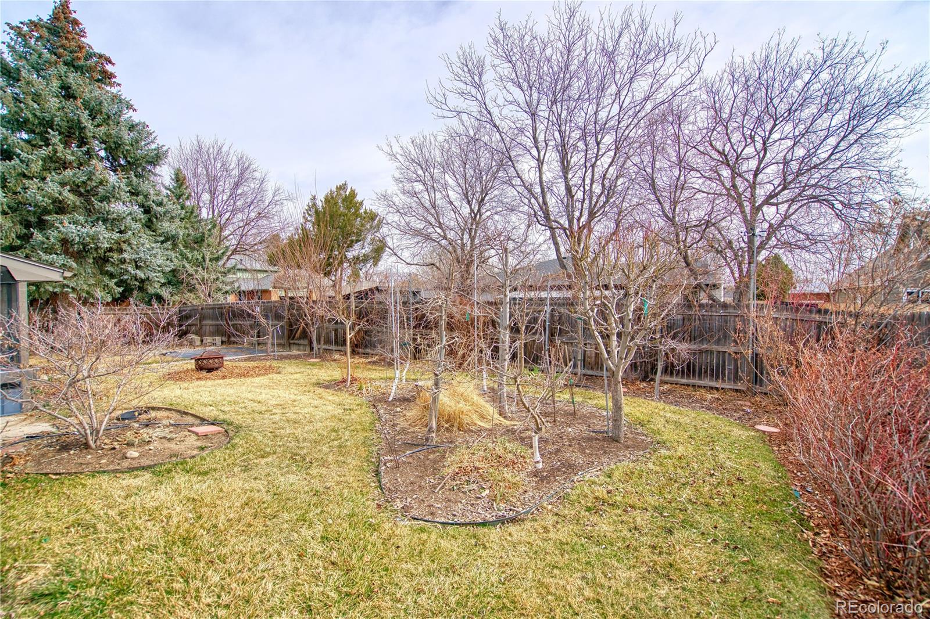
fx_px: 413
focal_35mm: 16
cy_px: 310
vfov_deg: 73.7
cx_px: 465
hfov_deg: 96.7
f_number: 4
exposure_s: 1/1600
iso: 500
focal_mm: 16
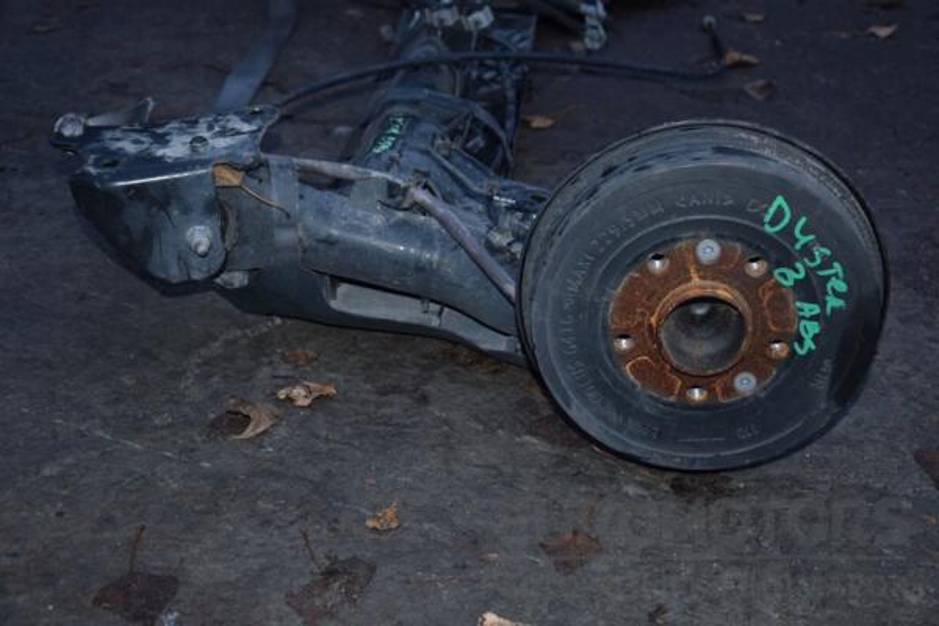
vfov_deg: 23.8
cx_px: 470
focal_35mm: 57
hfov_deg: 35.1
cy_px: 313
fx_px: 1487
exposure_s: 1/60
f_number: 5
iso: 800
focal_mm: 38
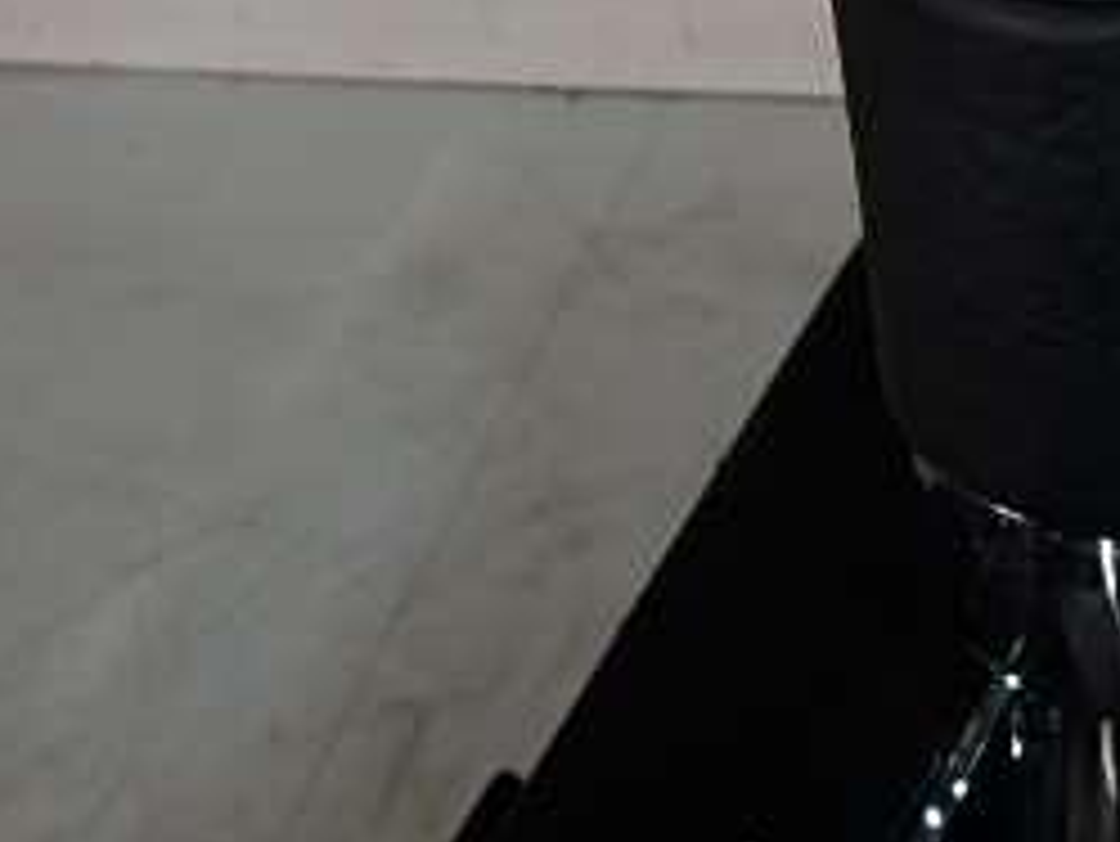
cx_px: 1133
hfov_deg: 32.5
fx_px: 1748
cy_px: -230
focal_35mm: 54
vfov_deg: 24.0
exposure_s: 1/30
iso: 160
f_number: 6
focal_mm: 3.7
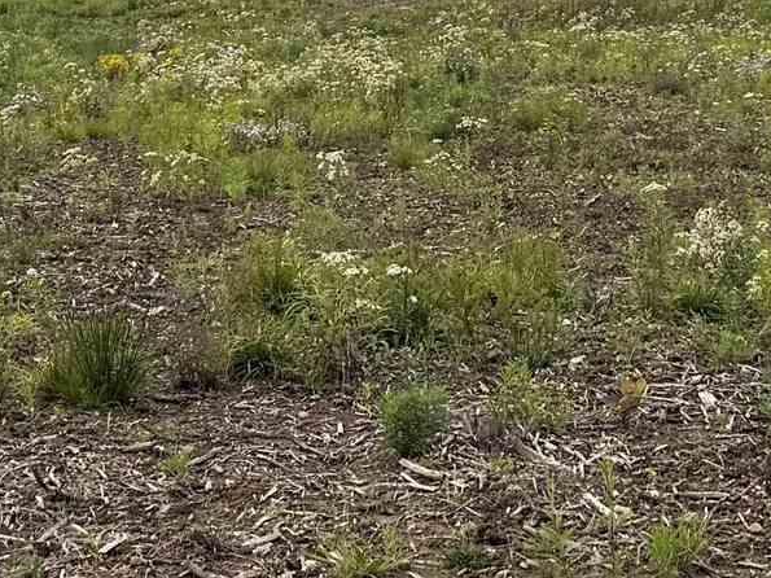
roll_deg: -0.1
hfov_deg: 15.9
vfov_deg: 11.8
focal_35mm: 124
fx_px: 2761
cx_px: 470
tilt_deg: +2.9
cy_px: -1
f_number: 1.78
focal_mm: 6.76
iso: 80
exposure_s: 1/979
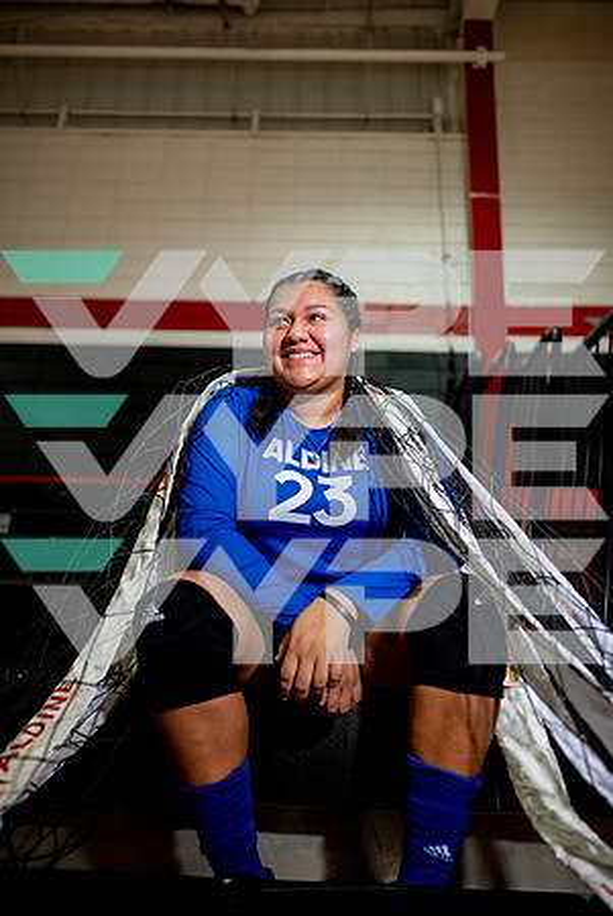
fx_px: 612
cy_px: 458
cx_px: 306
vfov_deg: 73.7
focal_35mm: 24
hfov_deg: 53.2
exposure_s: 1/500
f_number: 1.4
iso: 200
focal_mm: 24
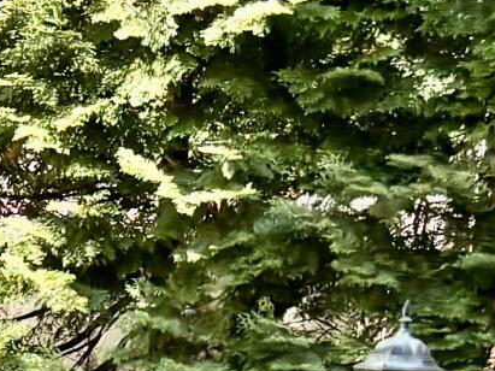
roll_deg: -3.1
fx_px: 2716
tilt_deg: -11.2
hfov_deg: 9.1
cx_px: -791
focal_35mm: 190
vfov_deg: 7.6
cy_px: 653
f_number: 1.6
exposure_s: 1/364
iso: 50
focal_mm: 5.96
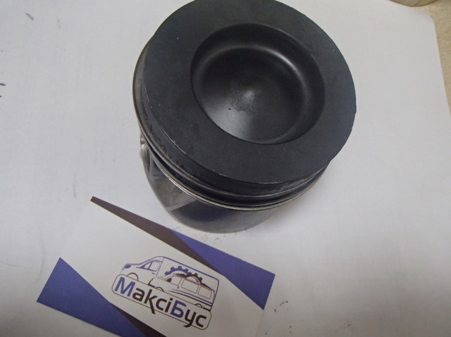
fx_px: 482
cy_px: 168
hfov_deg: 50.2
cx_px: 226
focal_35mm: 37
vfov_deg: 38.6
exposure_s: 1/60
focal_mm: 6.64
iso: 800
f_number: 4.7
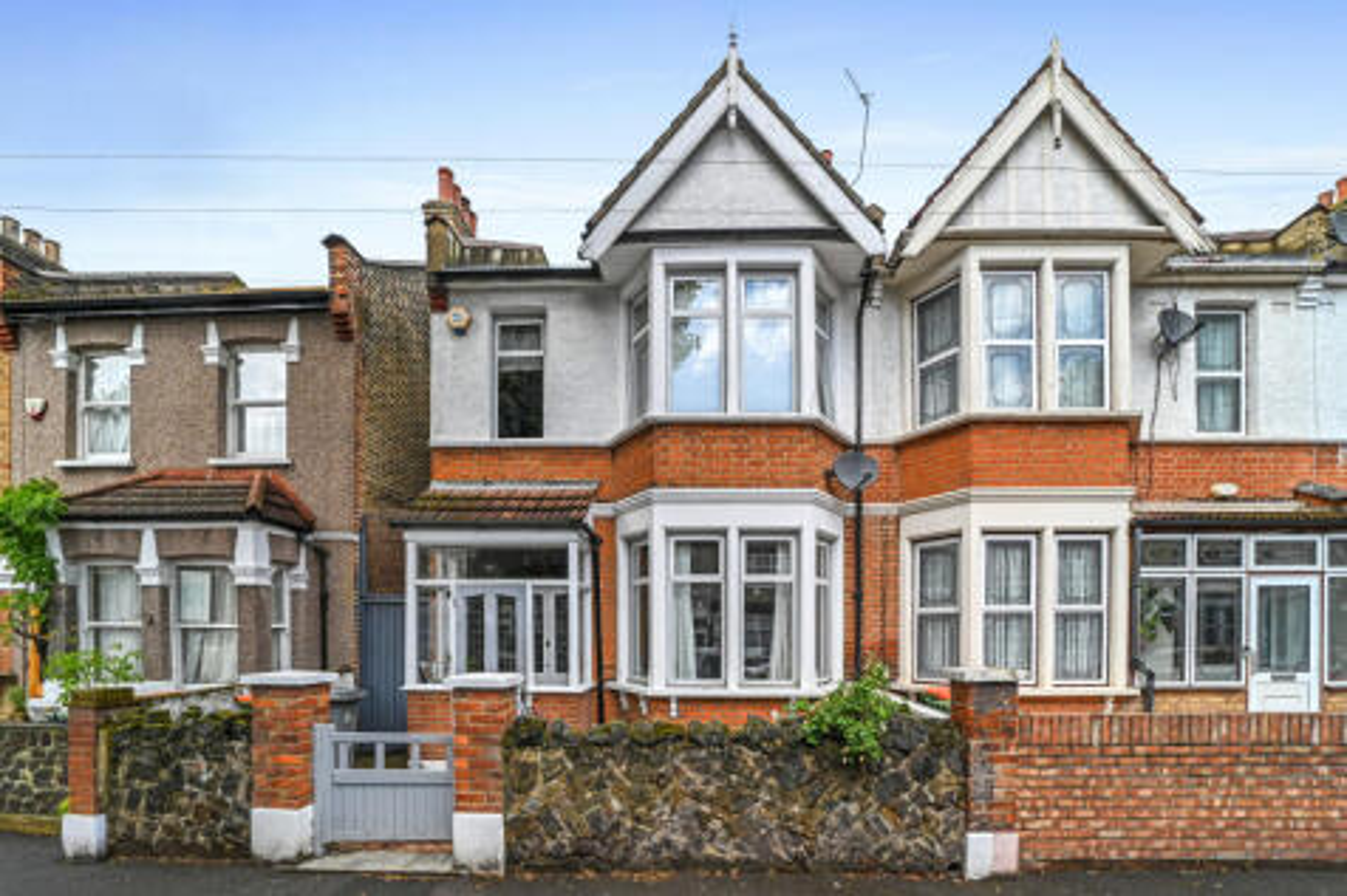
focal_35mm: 14
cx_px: 674
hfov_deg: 104.3
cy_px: 448
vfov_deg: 81.2
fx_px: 524
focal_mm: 14
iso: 640
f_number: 8
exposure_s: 1/800
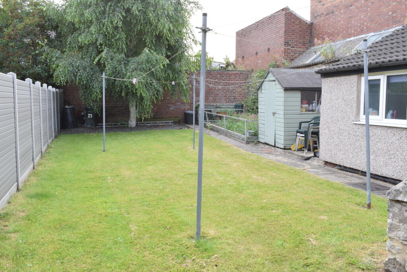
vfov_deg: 40.0
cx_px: 204
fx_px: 373
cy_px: 136
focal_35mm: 33
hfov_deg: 57.2
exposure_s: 1/125
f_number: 16
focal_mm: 22
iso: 800
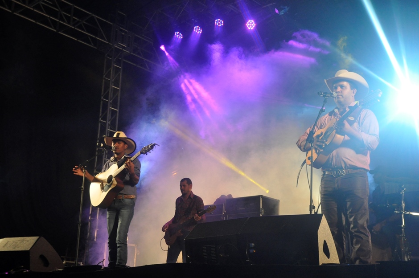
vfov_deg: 23.7
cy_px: 139
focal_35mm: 57
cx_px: 210
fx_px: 662
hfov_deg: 35.1
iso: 1250
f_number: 6.3
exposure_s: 1/160
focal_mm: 38
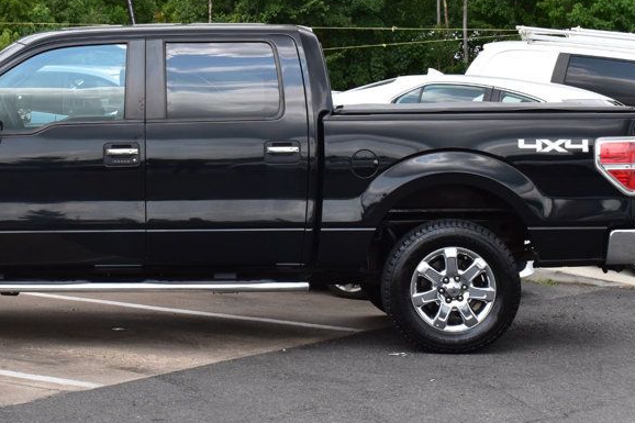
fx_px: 1781
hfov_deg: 20.1
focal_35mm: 101
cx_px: 172
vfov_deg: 13.5
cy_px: 116
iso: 400
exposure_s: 1/320
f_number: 10
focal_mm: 38
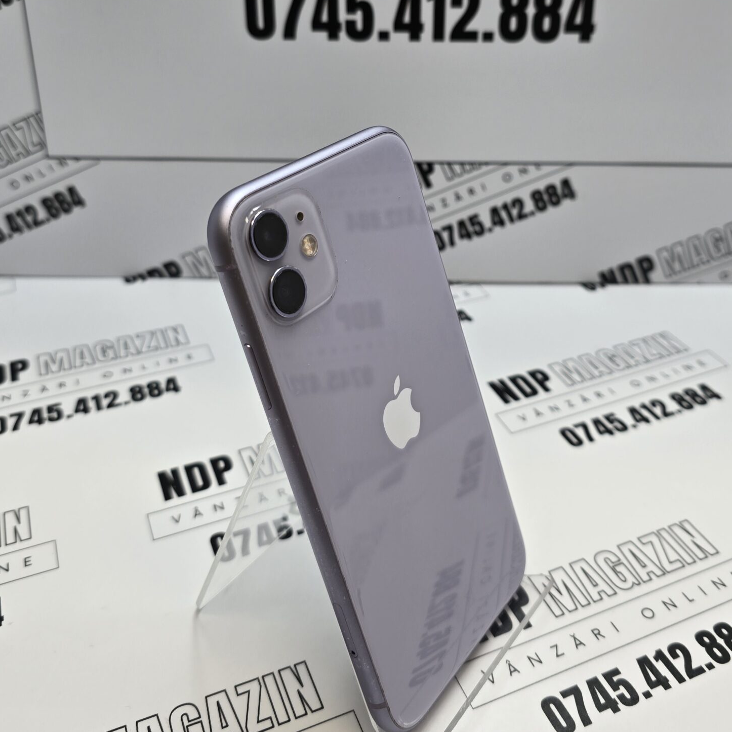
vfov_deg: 44.9
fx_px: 861
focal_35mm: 36
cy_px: 212
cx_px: 404
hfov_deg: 46.0
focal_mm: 6.3
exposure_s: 1/100
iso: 16
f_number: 1.7
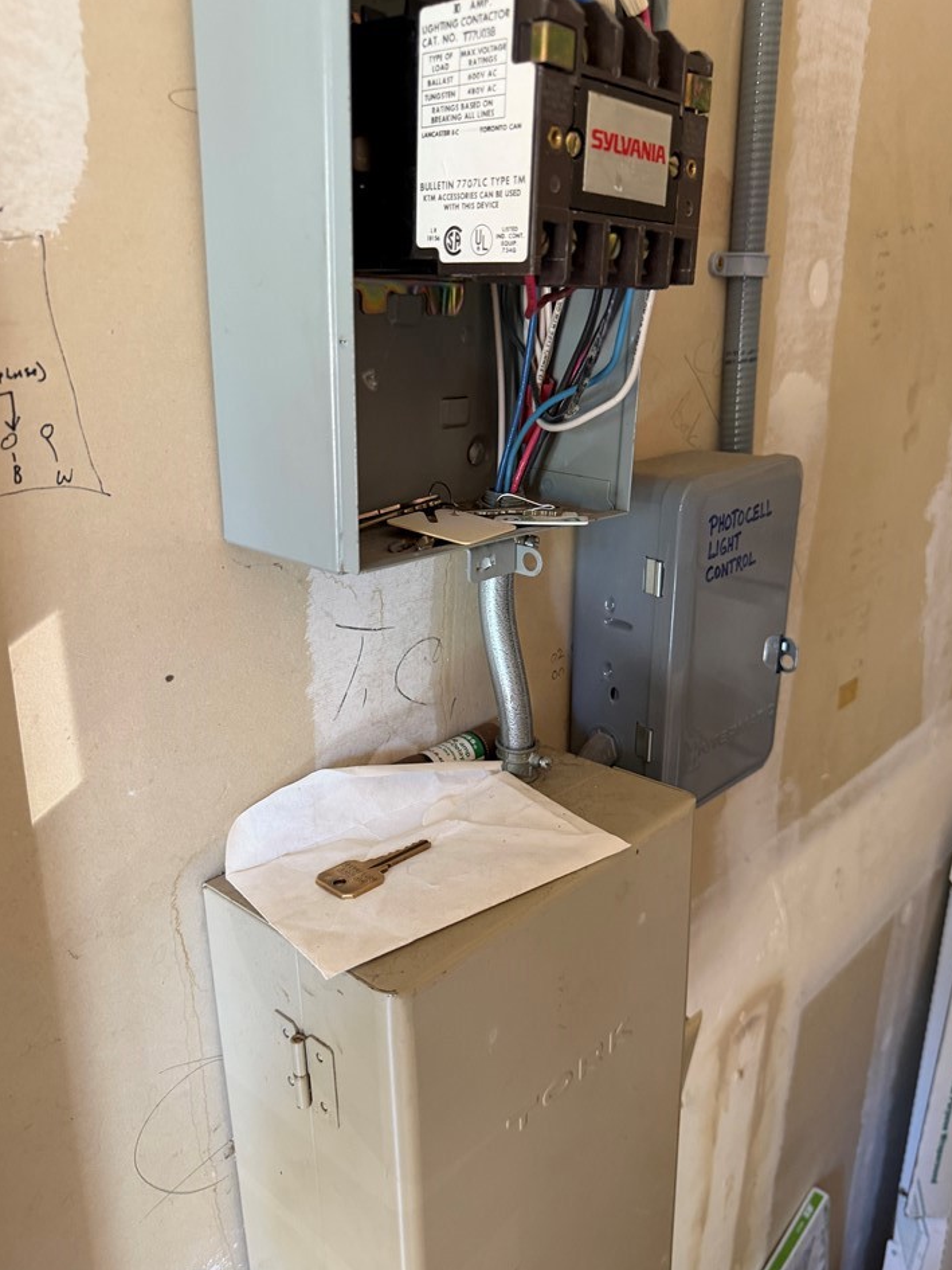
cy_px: 659
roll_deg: -0.4
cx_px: 486
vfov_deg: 67.3
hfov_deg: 53.1
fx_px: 953
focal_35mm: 26
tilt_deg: -18.7
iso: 320
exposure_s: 1/60
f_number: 1.78
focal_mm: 6.76
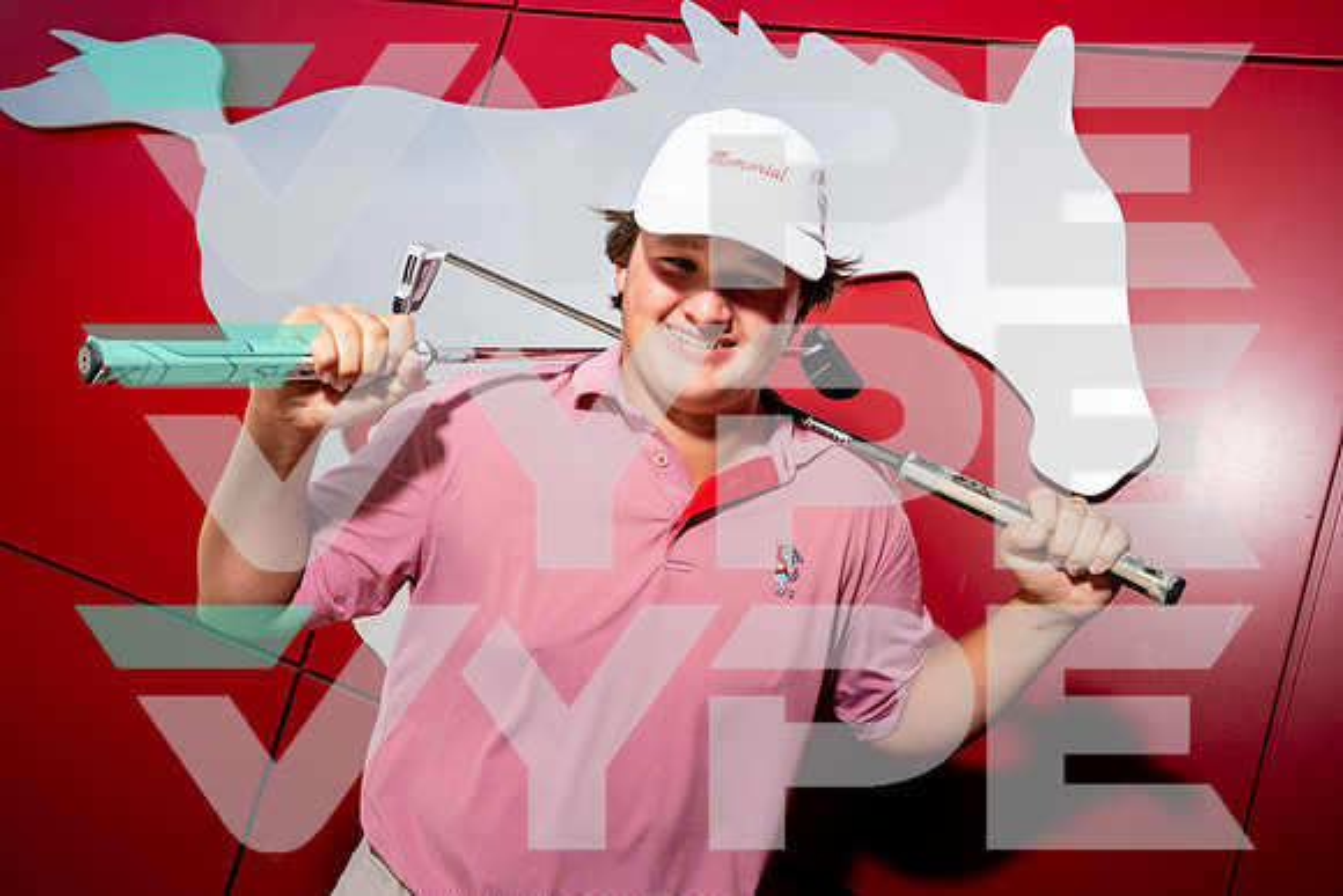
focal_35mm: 33
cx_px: 672
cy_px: 448
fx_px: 1231
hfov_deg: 57.2
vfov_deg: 40.0
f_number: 8
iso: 200
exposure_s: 1/250
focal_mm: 33
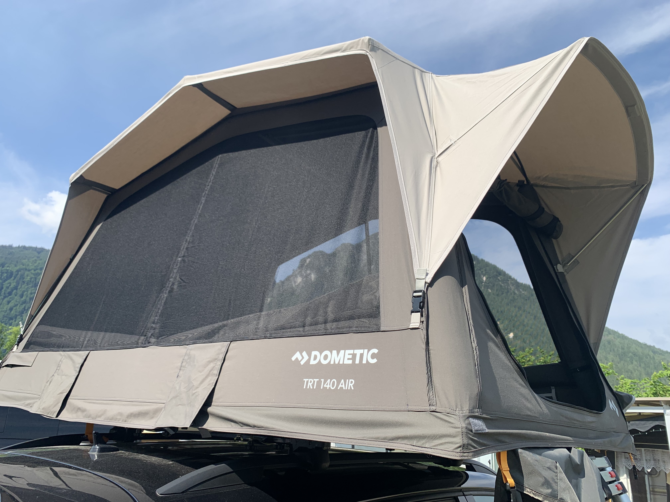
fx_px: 503
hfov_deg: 67.3
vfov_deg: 53.1
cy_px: 251
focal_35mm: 26
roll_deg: -3.4
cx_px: 335
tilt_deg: +19.3
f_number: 1.8
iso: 25
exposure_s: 1/1560
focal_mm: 4.25
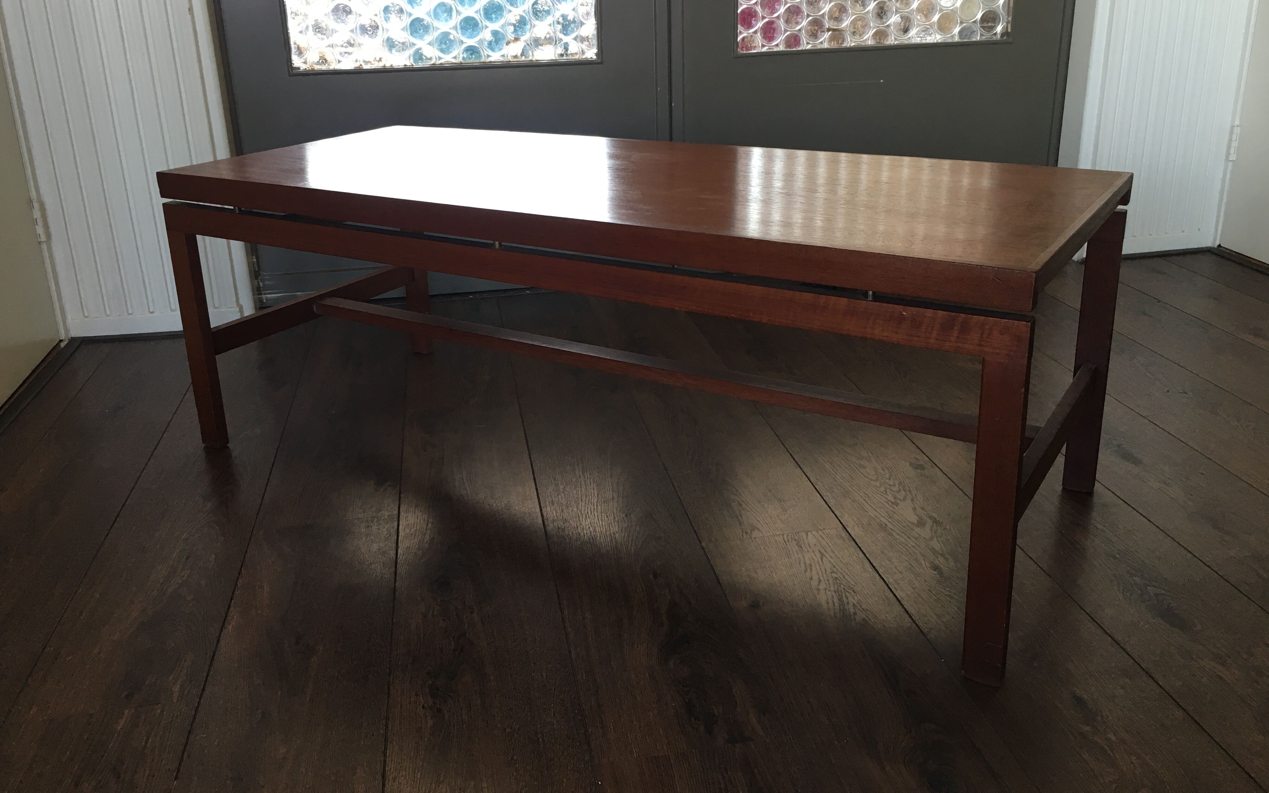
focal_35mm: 31
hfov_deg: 61.2
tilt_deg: -19.0
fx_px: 1072
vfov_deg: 40.5
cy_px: 337
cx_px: 632
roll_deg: +2.3
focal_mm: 4.15
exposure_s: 1/33
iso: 50
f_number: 2.2
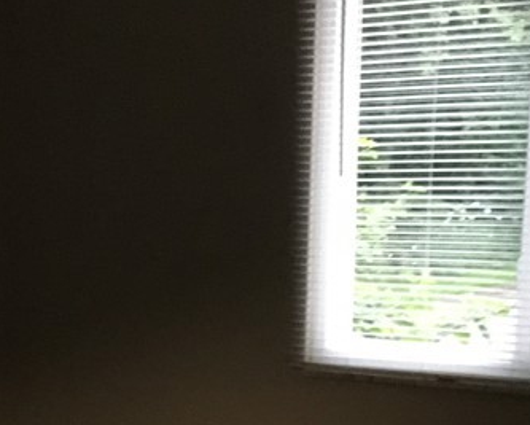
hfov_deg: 21.8
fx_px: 1366
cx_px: 146
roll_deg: +0.9
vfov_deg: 16.8
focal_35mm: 87
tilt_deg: -15.0
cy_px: 530
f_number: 2.2
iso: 320
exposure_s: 1/15
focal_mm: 4.15
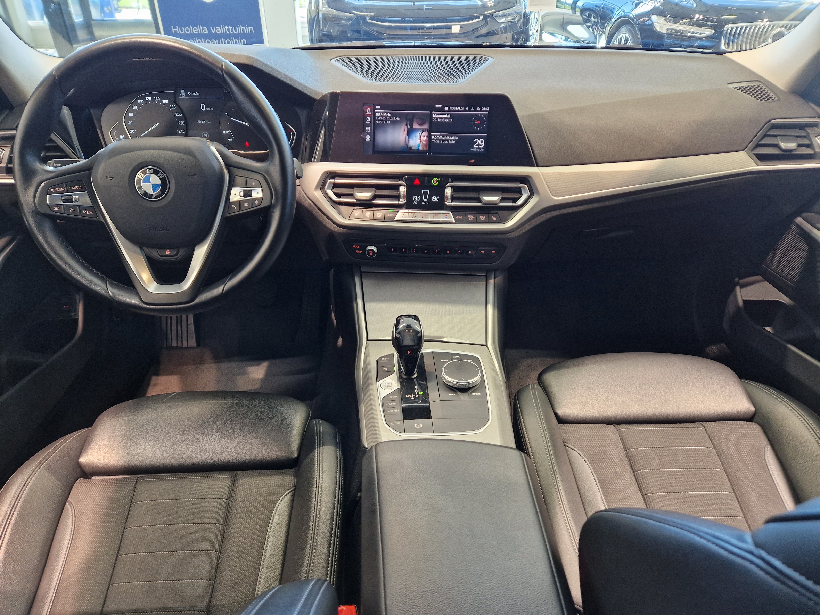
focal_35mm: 23
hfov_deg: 73.9
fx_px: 545
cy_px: 308
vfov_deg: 58.9
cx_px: 410
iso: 200
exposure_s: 1/61
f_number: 1.8
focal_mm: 5.4
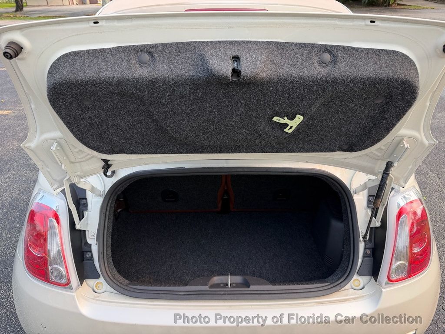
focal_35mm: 24
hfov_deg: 71.6
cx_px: 222
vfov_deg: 56.8
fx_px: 309
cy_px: 167
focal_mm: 6.76
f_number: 1.78
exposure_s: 1/315
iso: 80
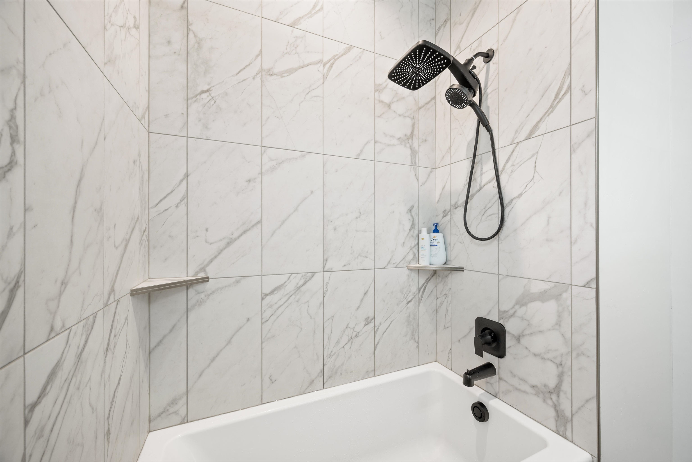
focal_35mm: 14
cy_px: 231
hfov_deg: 104.3
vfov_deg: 81.2
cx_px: 346
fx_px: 269
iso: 100
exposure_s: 1
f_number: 8
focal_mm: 14
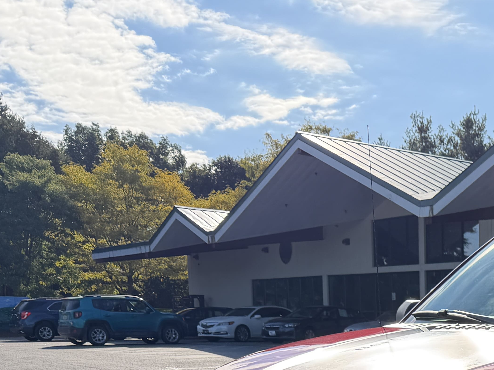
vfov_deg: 20.4
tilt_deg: -9.7
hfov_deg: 26.7
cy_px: 497
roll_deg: -1.1
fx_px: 928
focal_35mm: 65
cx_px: 581
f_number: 1.78
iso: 80
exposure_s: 1/3145
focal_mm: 6.76
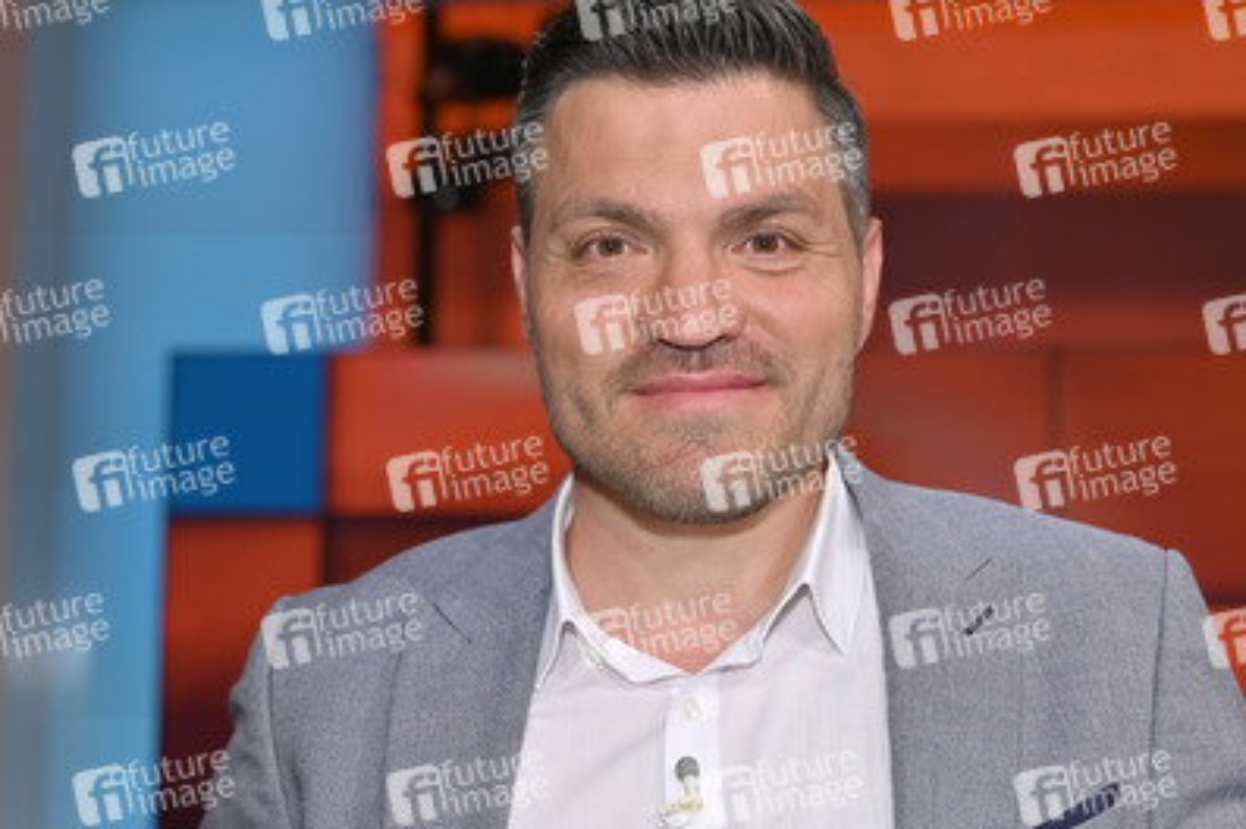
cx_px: 698
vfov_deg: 26.9
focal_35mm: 50
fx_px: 1729
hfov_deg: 39.6
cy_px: 396
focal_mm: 44
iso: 500
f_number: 2.8
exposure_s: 1/200
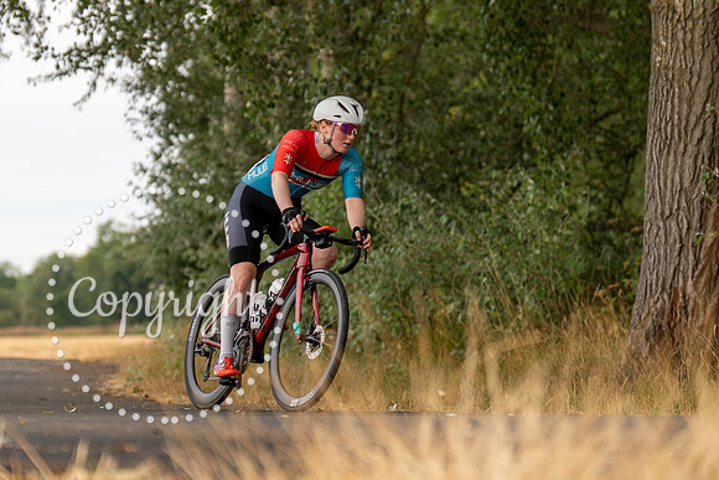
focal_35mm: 159
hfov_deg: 12.9
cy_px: 259
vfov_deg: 8.7
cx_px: 274
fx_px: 3168
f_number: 2.8
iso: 400
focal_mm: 98
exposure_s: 1/1000
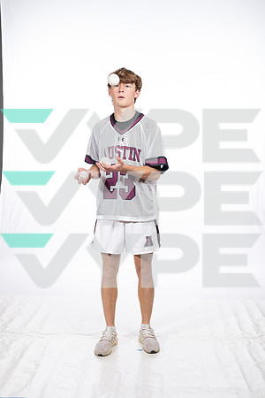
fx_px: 552
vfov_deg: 39.6
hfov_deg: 27.0
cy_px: 199
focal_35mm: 50
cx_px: 132
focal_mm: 50
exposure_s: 1/250
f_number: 7.1
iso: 640
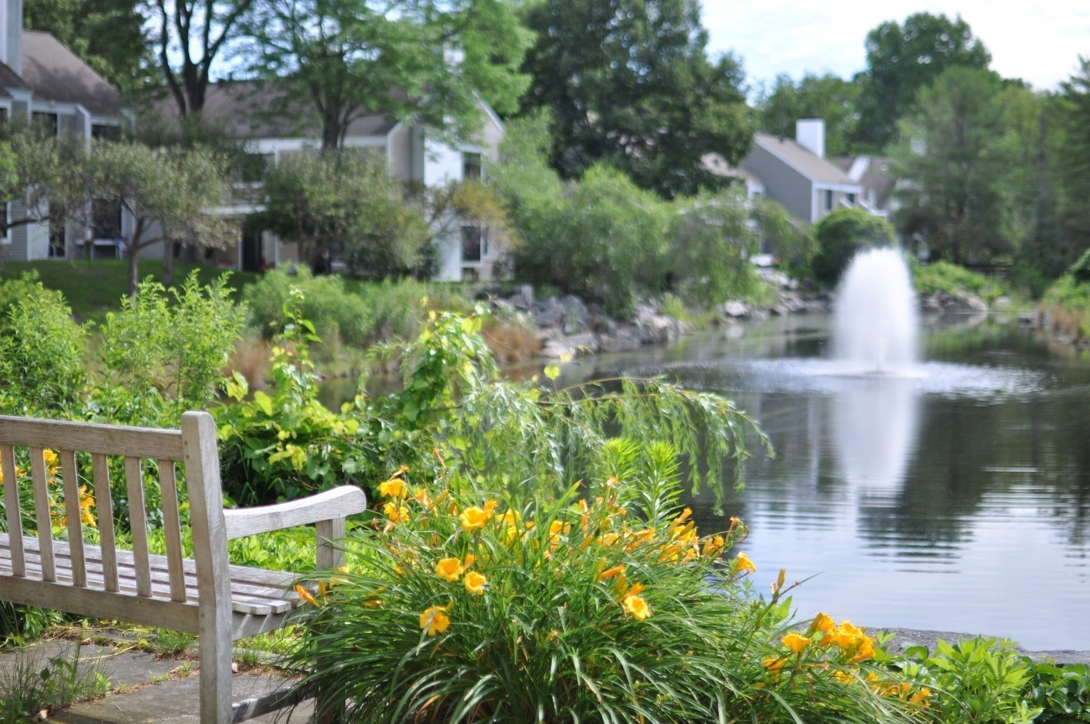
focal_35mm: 52
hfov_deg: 37.9
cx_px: 545
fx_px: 1588
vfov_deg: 25.7
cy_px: 362
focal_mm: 35
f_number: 2
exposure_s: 1/2500
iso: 200
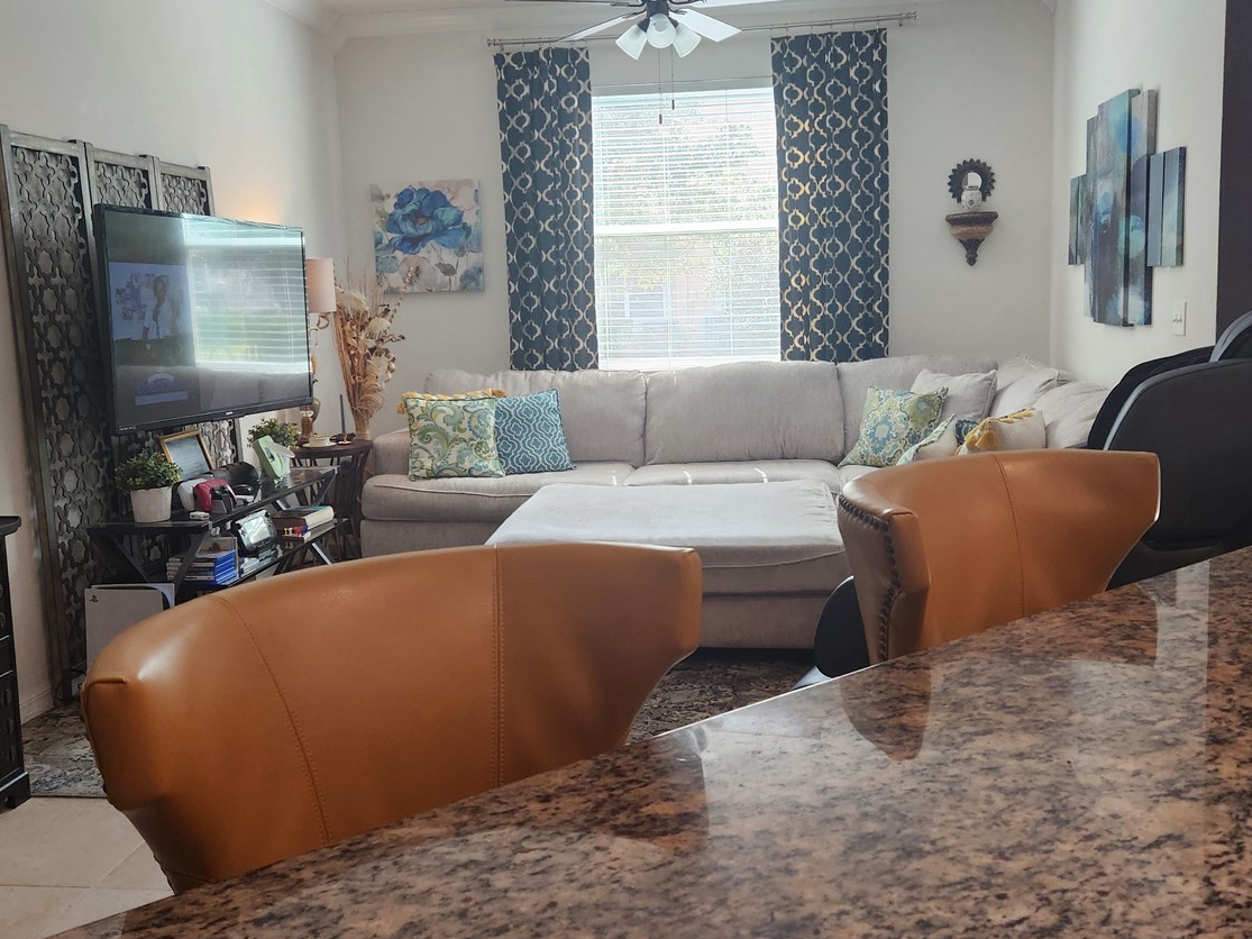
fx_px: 1193
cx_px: 645
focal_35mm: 33
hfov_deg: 55.3
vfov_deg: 42.9
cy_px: 440
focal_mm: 5.4
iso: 160
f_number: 1.8
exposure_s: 1/120
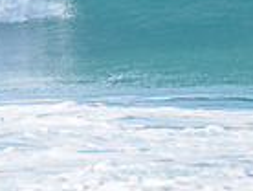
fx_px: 14789
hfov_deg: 1.0
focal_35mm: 2020
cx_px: -7
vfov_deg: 0.7
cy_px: -56
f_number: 5.6
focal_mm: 500
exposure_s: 1/2500
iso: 280
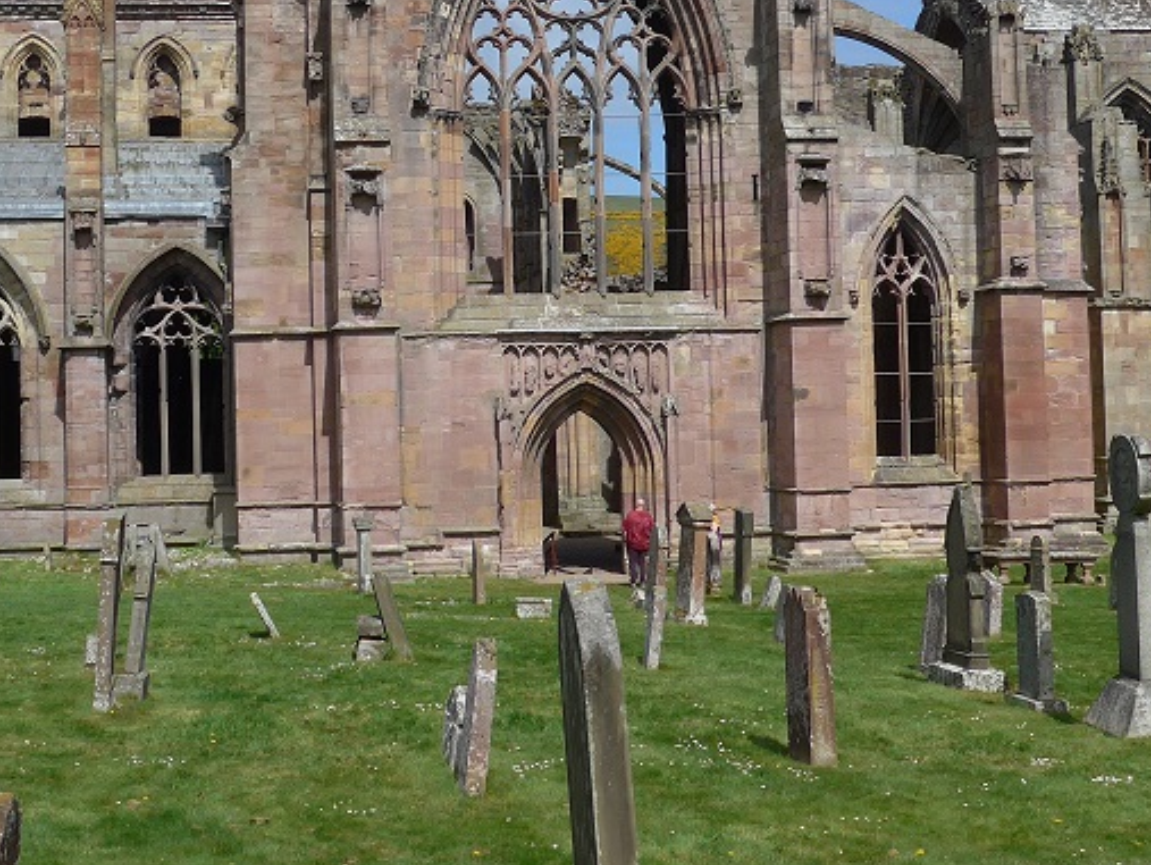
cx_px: 499
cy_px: 259
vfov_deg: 21.8
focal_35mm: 67
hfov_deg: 28.9
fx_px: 2229
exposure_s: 1/1600
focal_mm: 7
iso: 80
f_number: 2.8
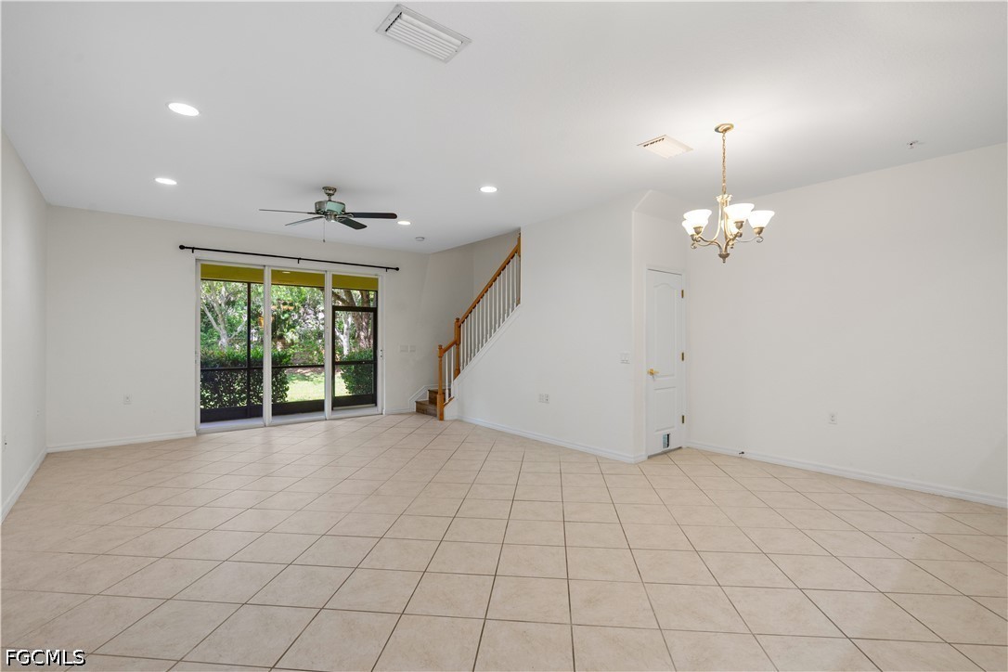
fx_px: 448
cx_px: 504
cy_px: 336
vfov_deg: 73.7
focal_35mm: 16
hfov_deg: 96.7
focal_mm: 16
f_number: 8
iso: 400
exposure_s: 1/15
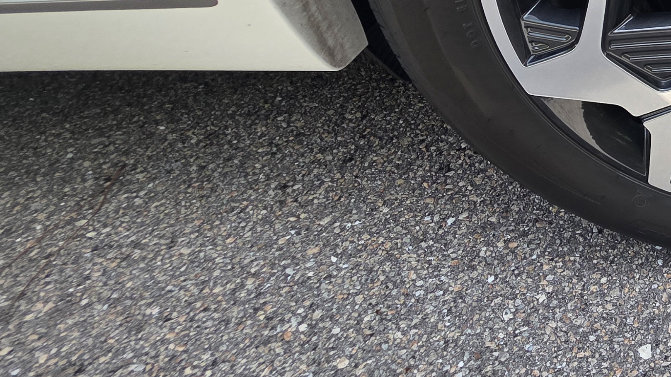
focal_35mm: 35
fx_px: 623
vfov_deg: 30.9
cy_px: -14
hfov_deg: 39.5
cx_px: 816
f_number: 1.9
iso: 40
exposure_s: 1/426
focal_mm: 2.2
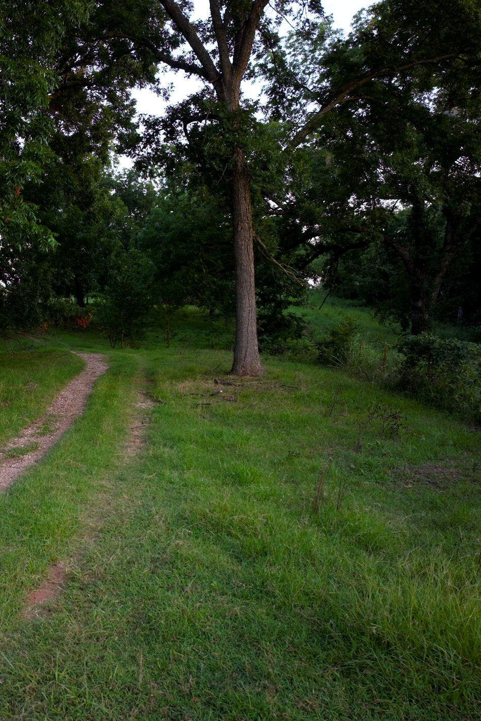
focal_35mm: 34
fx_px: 681
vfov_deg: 55.8
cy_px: 355
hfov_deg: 36.1
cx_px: 31
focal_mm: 12.29
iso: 370
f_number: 2.8
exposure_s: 1/15
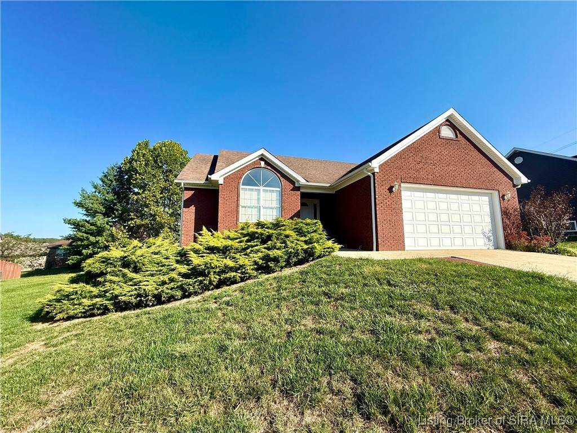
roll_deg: +0.7
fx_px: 233
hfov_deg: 102.1
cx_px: 288
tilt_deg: +8.1
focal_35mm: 14
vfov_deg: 85.7
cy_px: 216
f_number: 2.2
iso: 50
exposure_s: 1/1312
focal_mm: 2.22
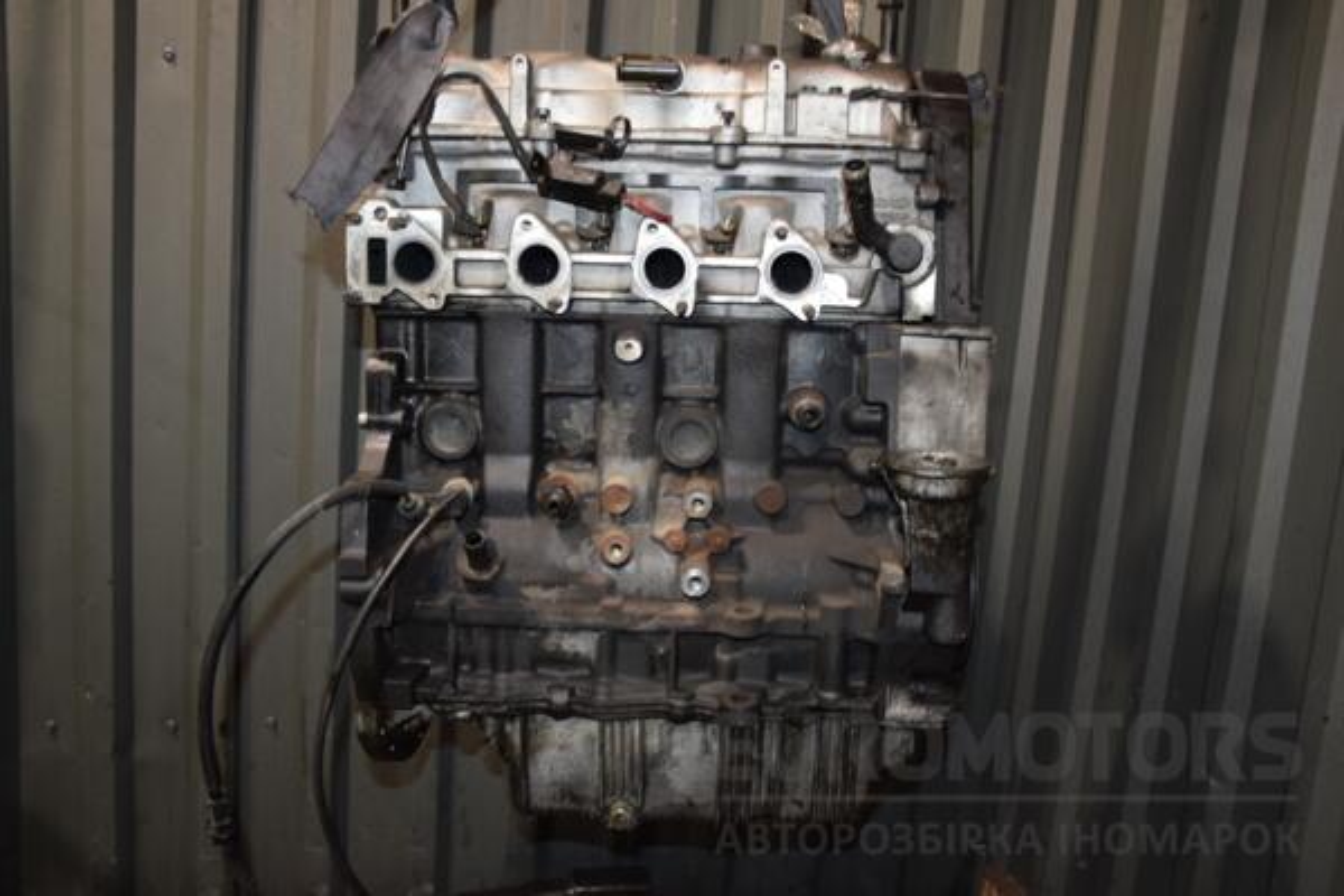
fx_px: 1176
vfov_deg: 41.7
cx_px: 672
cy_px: 448
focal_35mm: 32
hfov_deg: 59.5
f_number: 5
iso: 800
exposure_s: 1/60
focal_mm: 21
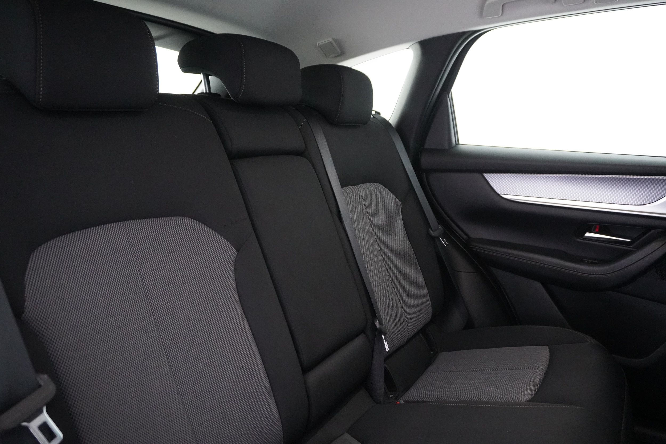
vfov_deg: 45.7
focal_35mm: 28
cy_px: 222
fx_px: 527
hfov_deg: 64.6
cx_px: 333
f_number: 4
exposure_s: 1/60
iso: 6400
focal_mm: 19
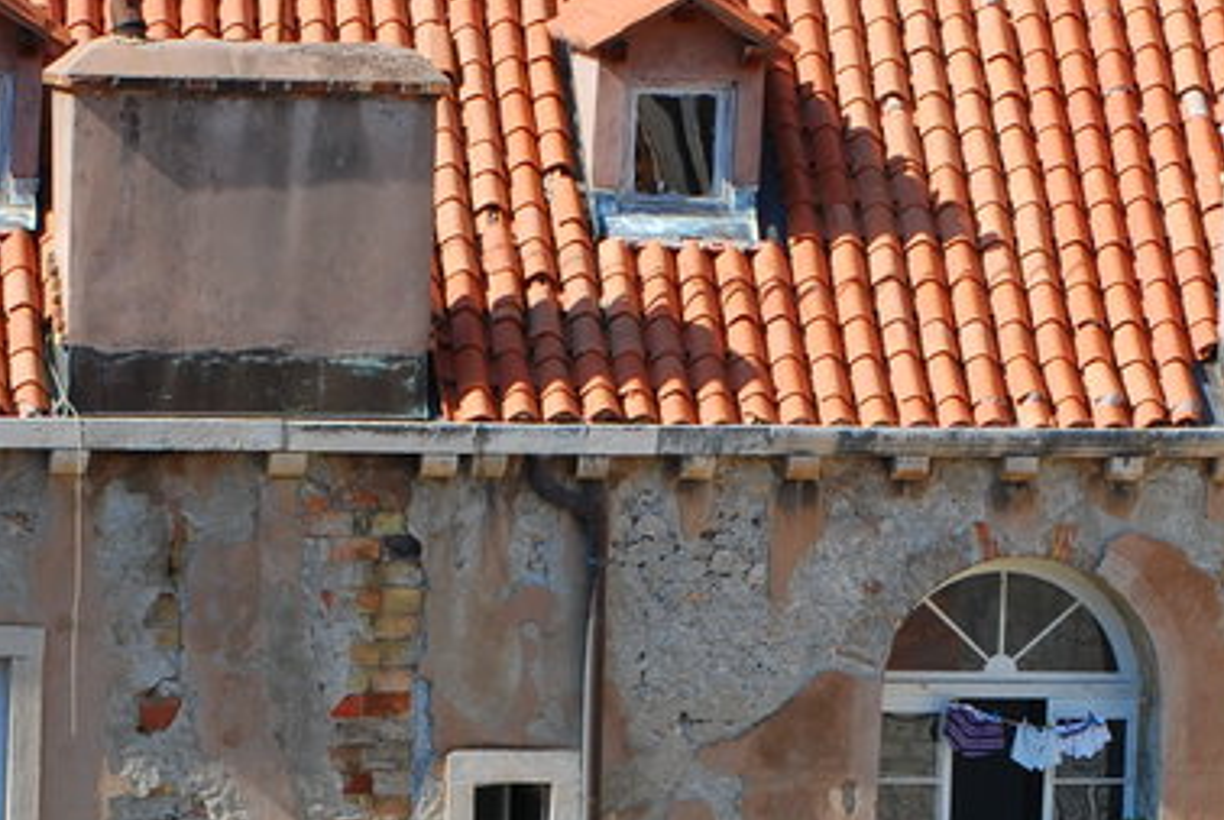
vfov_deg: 5.2
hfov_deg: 7.9
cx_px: 767
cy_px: 987
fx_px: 8904
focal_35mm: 262
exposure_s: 1/250
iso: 100
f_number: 8
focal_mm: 55
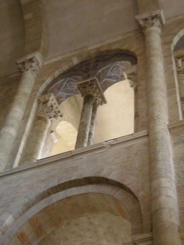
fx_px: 475
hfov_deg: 21.9
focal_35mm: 67
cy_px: 122
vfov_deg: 29.0
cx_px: 92
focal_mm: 11.16
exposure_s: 1/8
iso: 400
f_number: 4.3
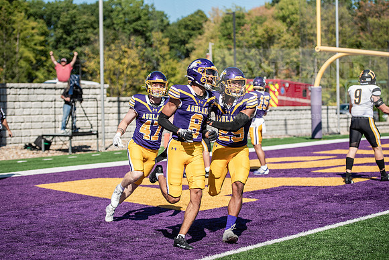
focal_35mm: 86
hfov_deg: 23.6
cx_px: 194
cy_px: 130
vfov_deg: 15.9
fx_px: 929
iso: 125
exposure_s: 1/1600
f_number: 3.2
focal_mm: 86
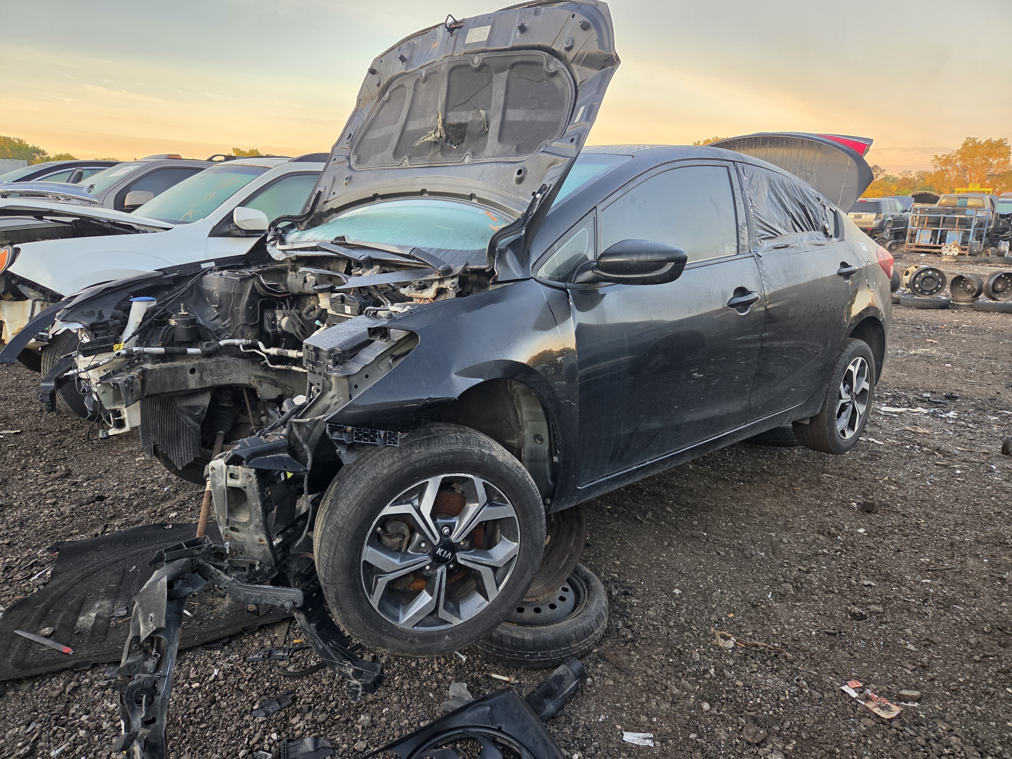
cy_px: 380
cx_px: 506
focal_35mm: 23
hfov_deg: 73.9
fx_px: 672
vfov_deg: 58.9
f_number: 1.8
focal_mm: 5.4
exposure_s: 1/180
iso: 200
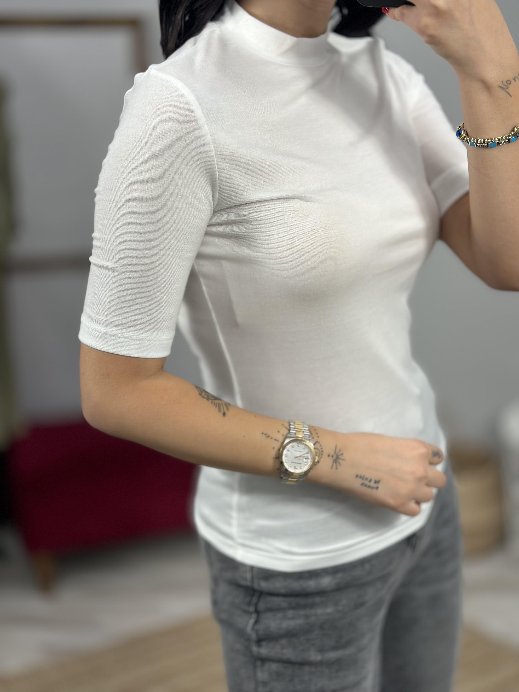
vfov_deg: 39.7
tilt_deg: -37.2
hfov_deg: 30.3
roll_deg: +3.8
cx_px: 260
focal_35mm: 48
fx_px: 960
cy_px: 346
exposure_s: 1/116
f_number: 1.78
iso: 64
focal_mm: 6.86
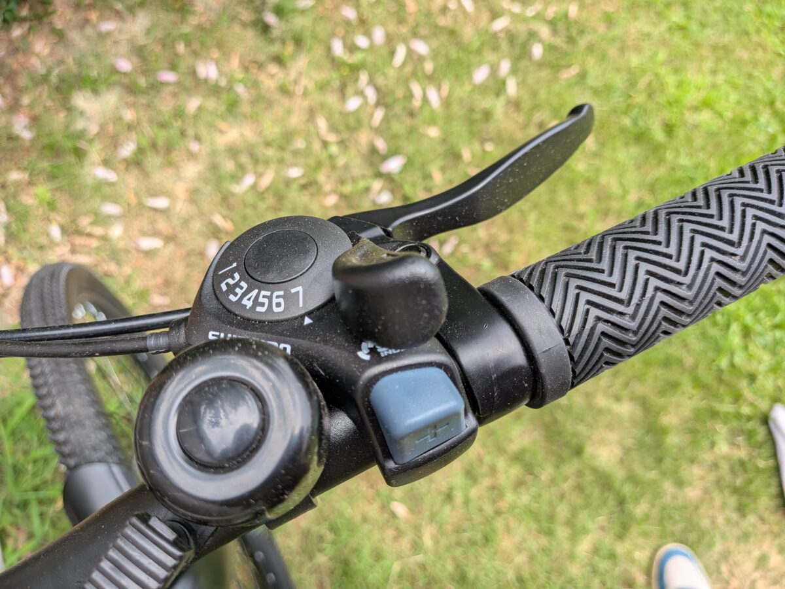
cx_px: 392
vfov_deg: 56.8
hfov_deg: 71.6
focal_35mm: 24
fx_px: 544
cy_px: 294
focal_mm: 4.53
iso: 28
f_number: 1.7
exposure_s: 1/196
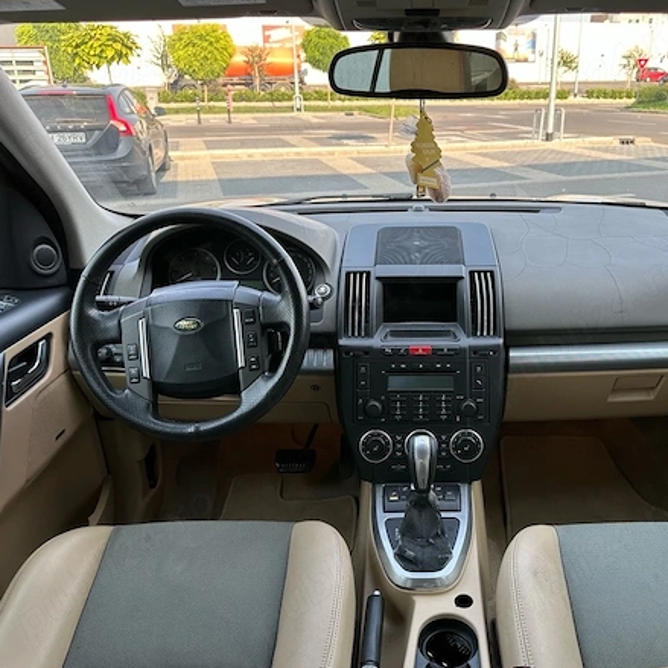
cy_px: 333
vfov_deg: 55.6
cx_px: 412
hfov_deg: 55.1
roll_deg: +0.4
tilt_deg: -22.7
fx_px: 633
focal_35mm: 29
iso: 80
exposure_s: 1/390
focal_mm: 6.86
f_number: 1.78
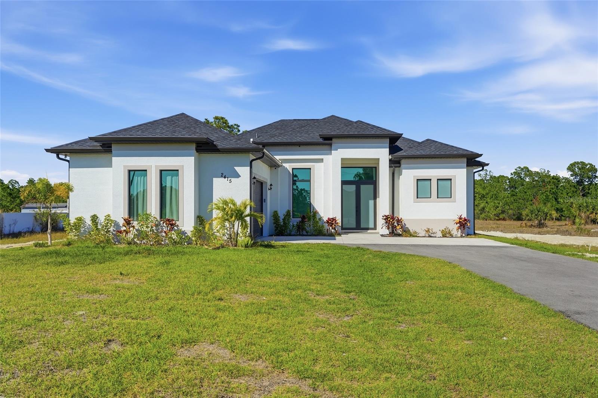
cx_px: 299
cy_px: 199
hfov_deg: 54.4
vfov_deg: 37.8
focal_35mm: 35
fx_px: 581
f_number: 9
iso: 400
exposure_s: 1/6400
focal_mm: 35
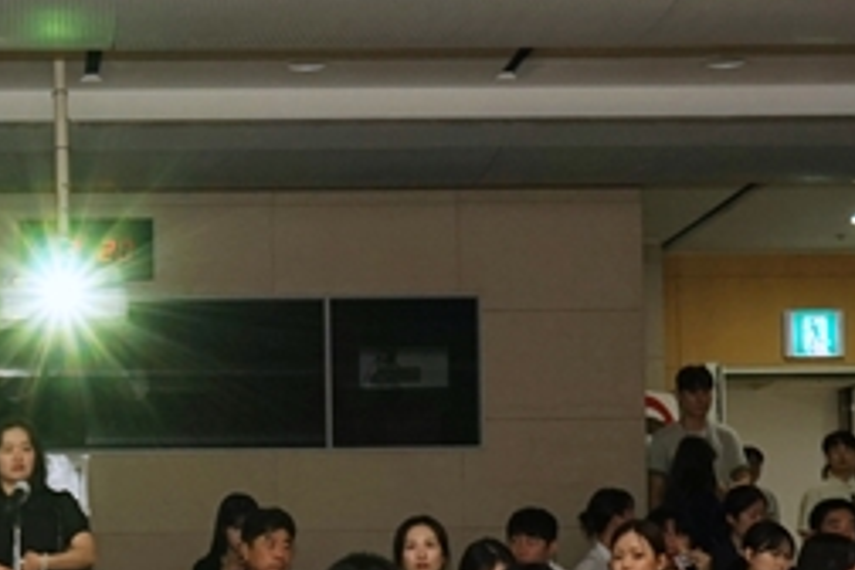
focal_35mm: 111
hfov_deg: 18.2
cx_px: 102
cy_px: 585
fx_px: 2636
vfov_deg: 12.2
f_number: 8
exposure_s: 1/100
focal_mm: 28
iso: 400
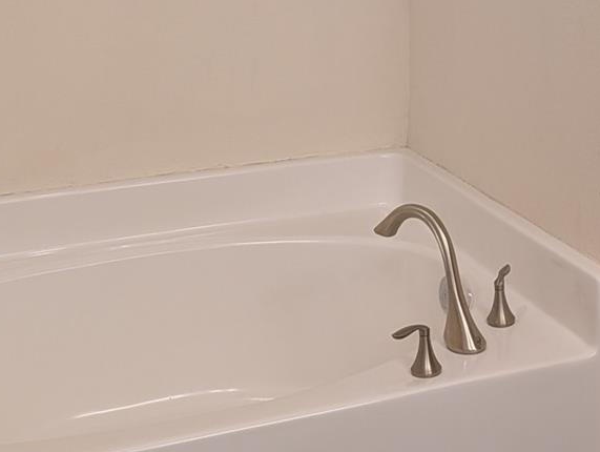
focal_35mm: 67
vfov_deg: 20.1
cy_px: -144
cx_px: 441
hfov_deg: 28.5
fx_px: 1163
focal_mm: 6.9
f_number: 1.68
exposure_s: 1/30
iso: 95
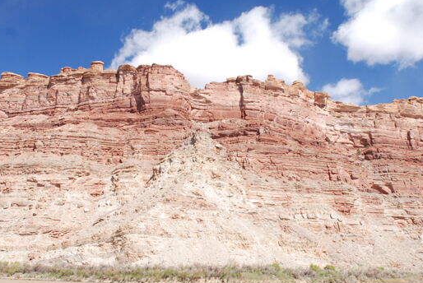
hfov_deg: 46.3
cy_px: 158
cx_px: 203
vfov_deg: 31.9
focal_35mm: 42
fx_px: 494
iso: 250
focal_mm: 18
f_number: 9
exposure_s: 1/80
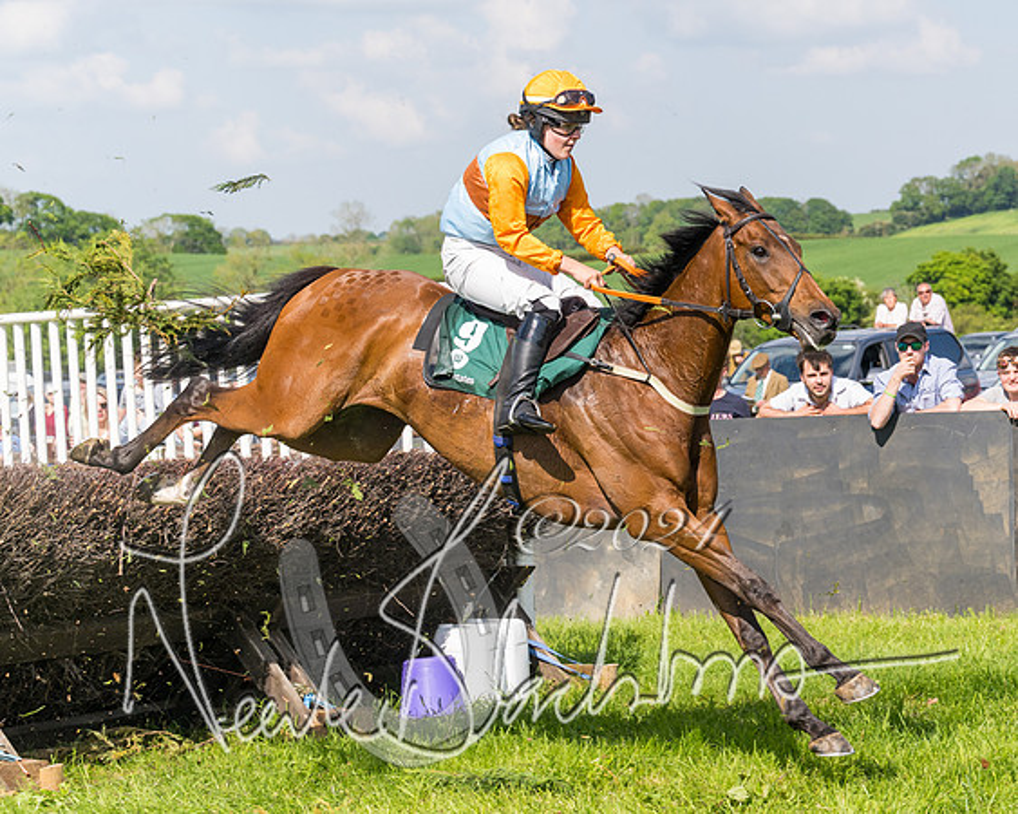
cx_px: 737
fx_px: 3251
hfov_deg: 17.7
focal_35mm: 108
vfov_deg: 14.3
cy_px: 432
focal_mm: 70
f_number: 5
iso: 400
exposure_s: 1/2000
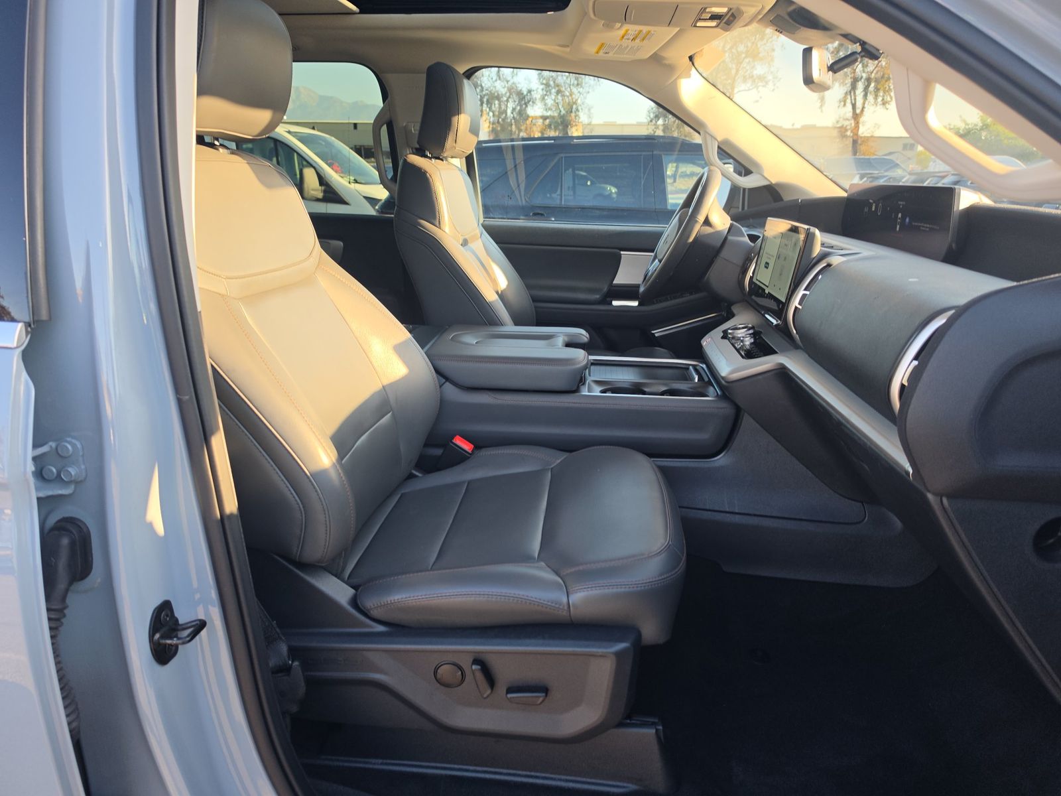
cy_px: 398
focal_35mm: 23
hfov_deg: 73.9
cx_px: 530
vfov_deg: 58.9
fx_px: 705
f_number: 1.4
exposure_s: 1/138
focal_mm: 6.5
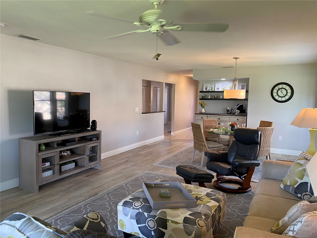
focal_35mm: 26
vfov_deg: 53.1
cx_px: 158
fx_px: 238
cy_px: 119
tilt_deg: -4.4
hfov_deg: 67.3
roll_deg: -0.9
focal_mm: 4.25
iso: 100
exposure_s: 1/60
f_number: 1.8
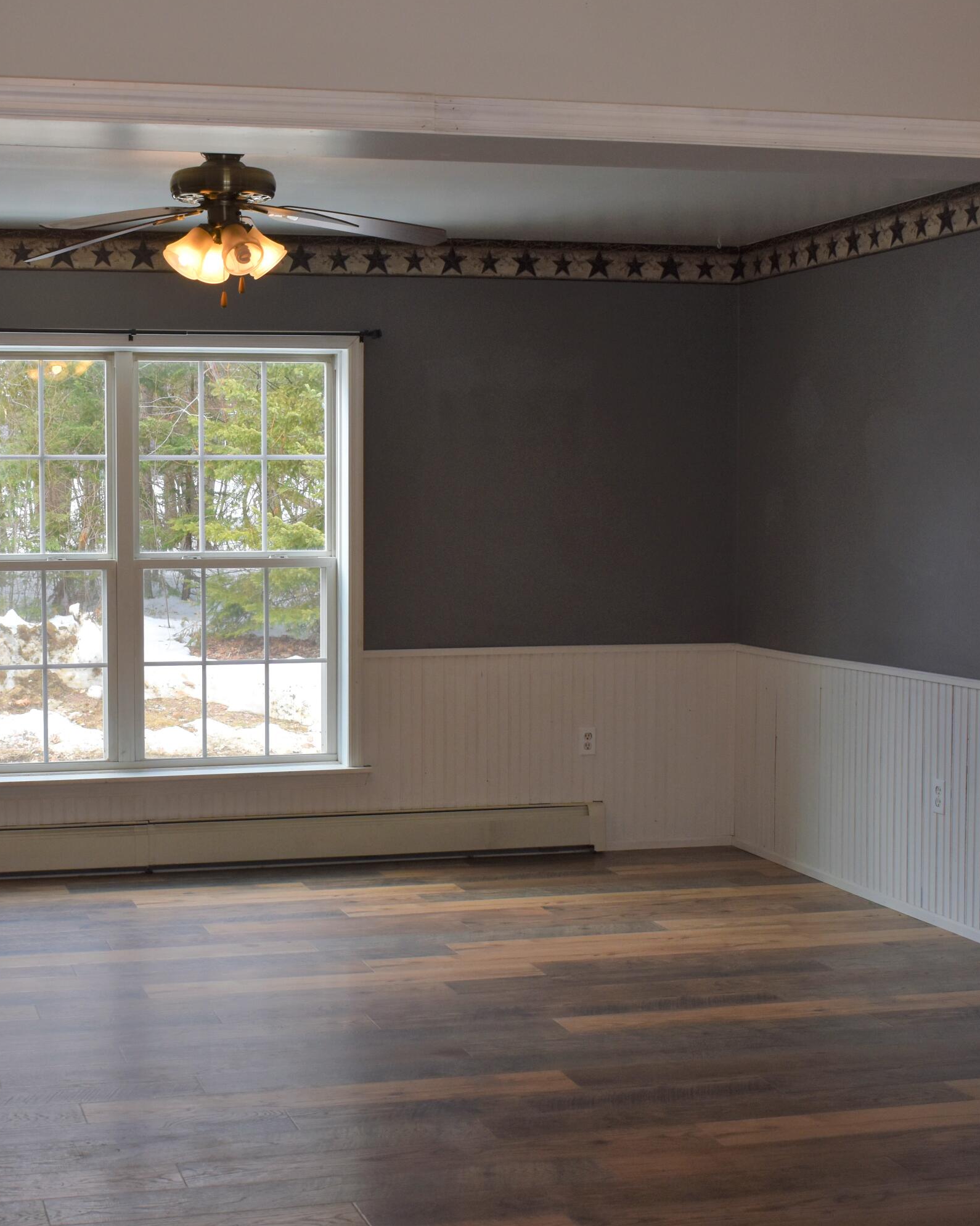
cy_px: 610
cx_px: 255
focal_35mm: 51
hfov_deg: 29.3
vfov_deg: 36.7
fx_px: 1849
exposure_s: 1/250
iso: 400
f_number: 5.6
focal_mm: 24
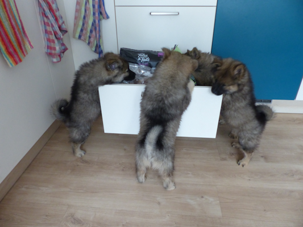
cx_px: 152
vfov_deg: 54.9
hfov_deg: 69.4
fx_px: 219
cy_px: 114
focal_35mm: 25
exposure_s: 1/40
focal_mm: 4.5
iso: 400
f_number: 2.8
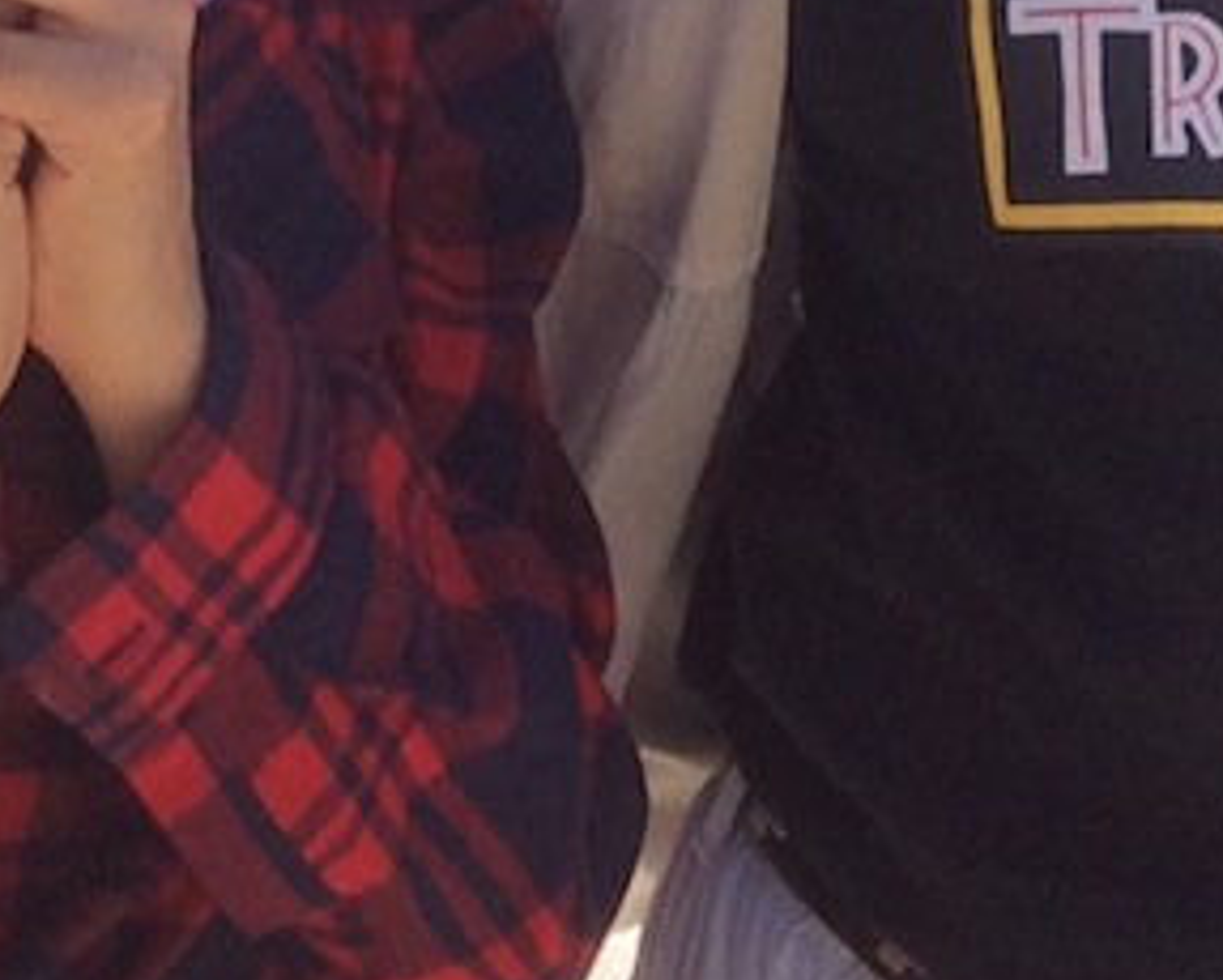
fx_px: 5035
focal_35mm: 139
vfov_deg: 10.5
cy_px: -712
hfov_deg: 13.8
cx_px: 771
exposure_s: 1/724
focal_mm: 3.3
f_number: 2.4
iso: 32
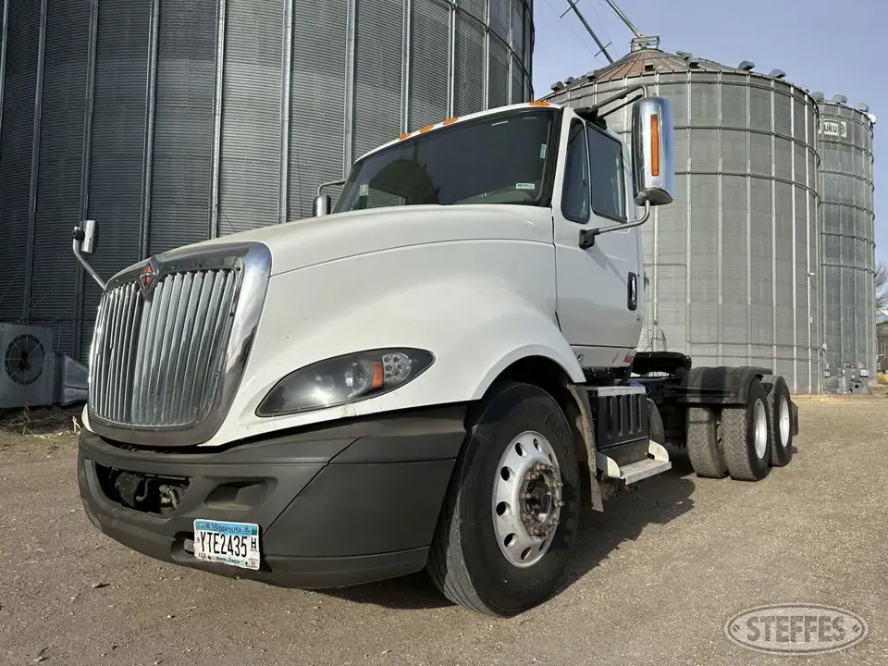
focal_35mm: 24
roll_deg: -0.8
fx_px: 616
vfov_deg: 56.8
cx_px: 444
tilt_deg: +3.1
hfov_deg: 71.6
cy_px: 333
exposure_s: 1/5000
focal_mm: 6.86
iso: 80
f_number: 1.78
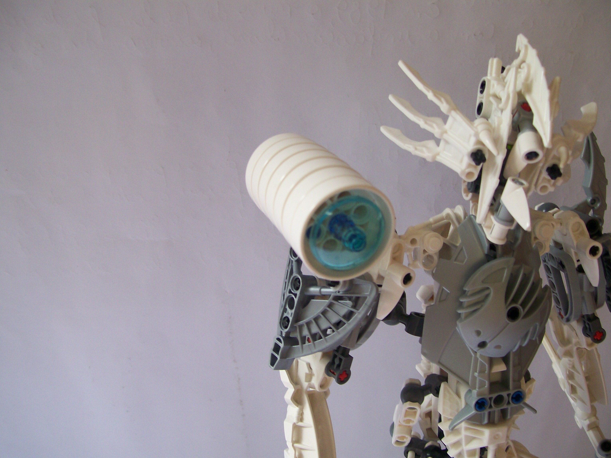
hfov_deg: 51.4
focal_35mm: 36
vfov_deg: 39.7
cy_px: 229
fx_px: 635
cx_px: 306
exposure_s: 1/52.7
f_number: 2.7
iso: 80
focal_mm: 6
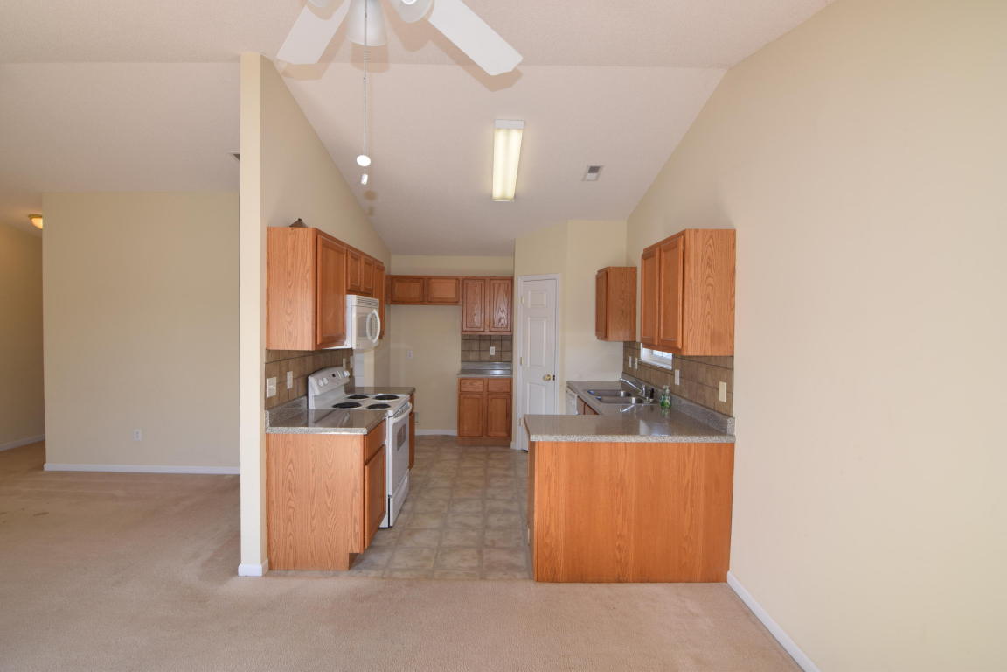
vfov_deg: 72.1
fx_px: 462
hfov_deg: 95.0
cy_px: 336
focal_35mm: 16
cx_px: 504
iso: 200
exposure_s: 1/20
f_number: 9
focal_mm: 11
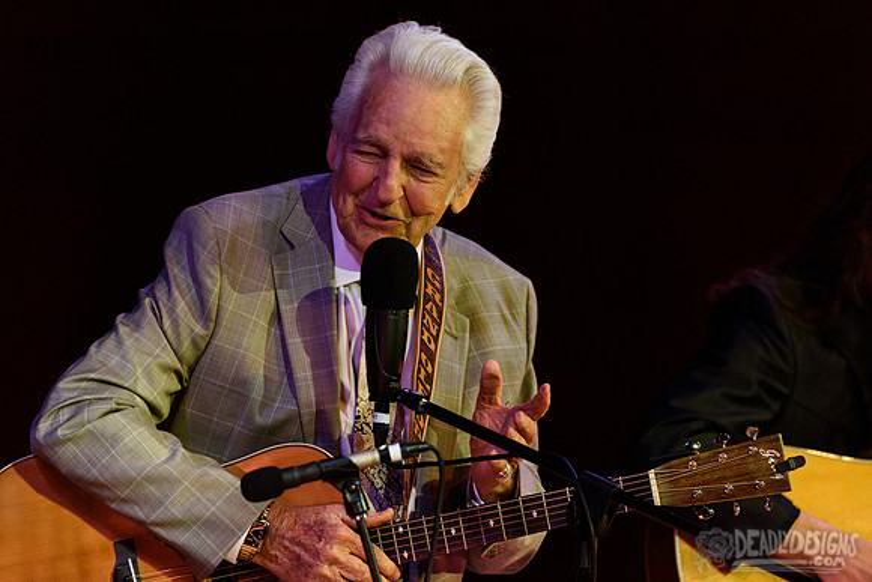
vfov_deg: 3.3
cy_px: 291
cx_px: 436
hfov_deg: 4.9
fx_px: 10175
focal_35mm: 420
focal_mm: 420
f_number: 6
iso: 2500
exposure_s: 1/640
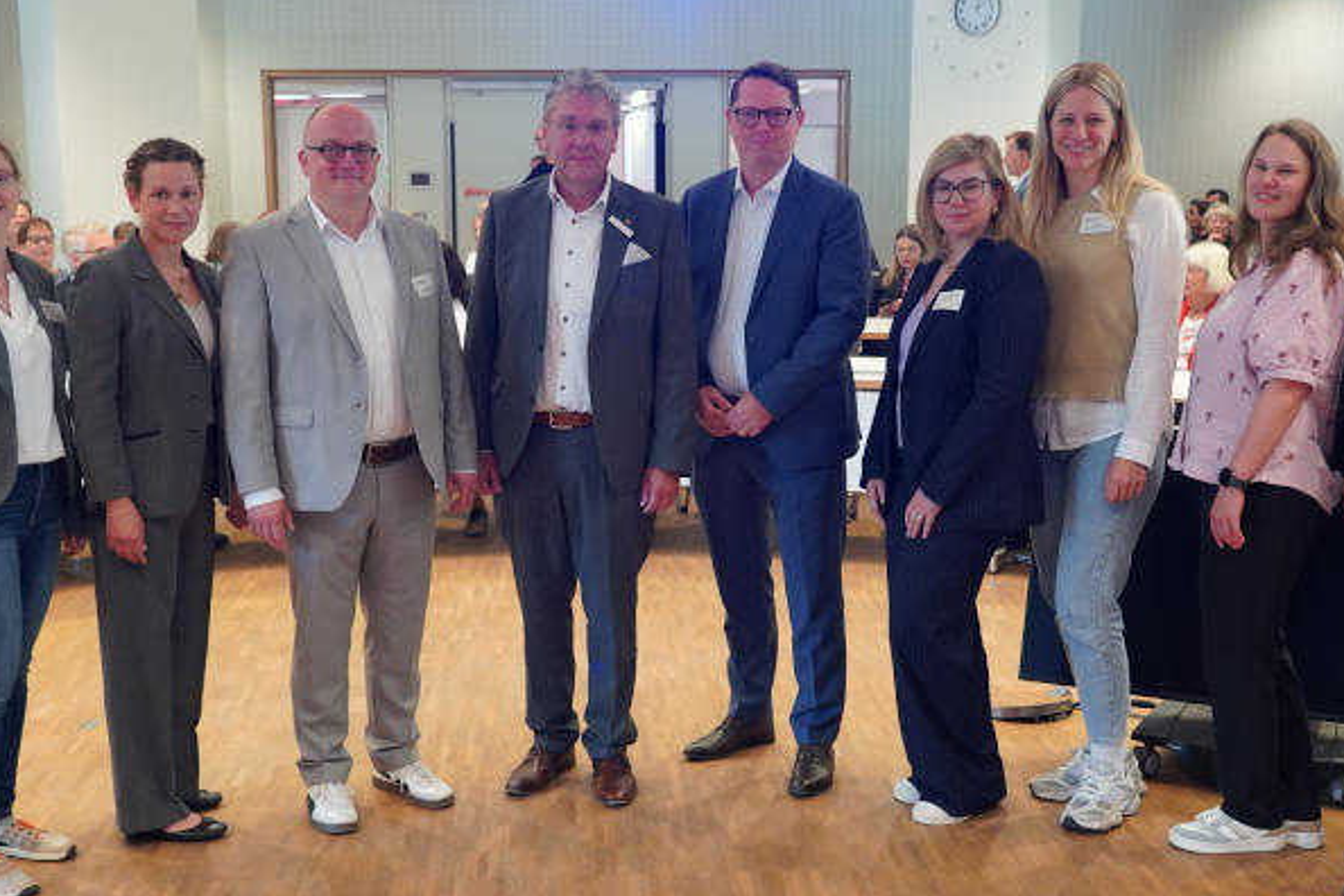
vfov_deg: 28.6
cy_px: 509
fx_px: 1755
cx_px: 643
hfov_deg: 41.9
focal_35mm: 47
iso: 2000
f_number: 4
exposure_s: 1/160
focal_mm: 31
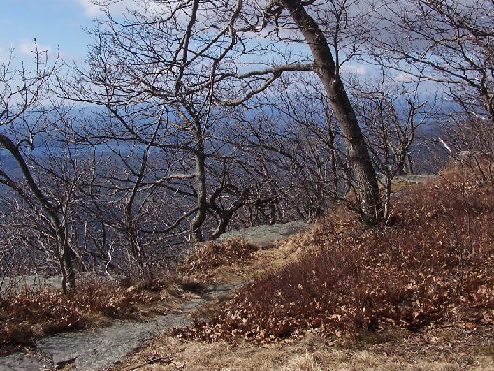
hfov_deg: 34.9
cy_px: 150
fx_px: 785
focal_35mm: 55
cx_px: 261
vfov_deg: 26.5
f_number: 5.6
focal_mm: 6.3
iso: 80
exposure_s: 1/500
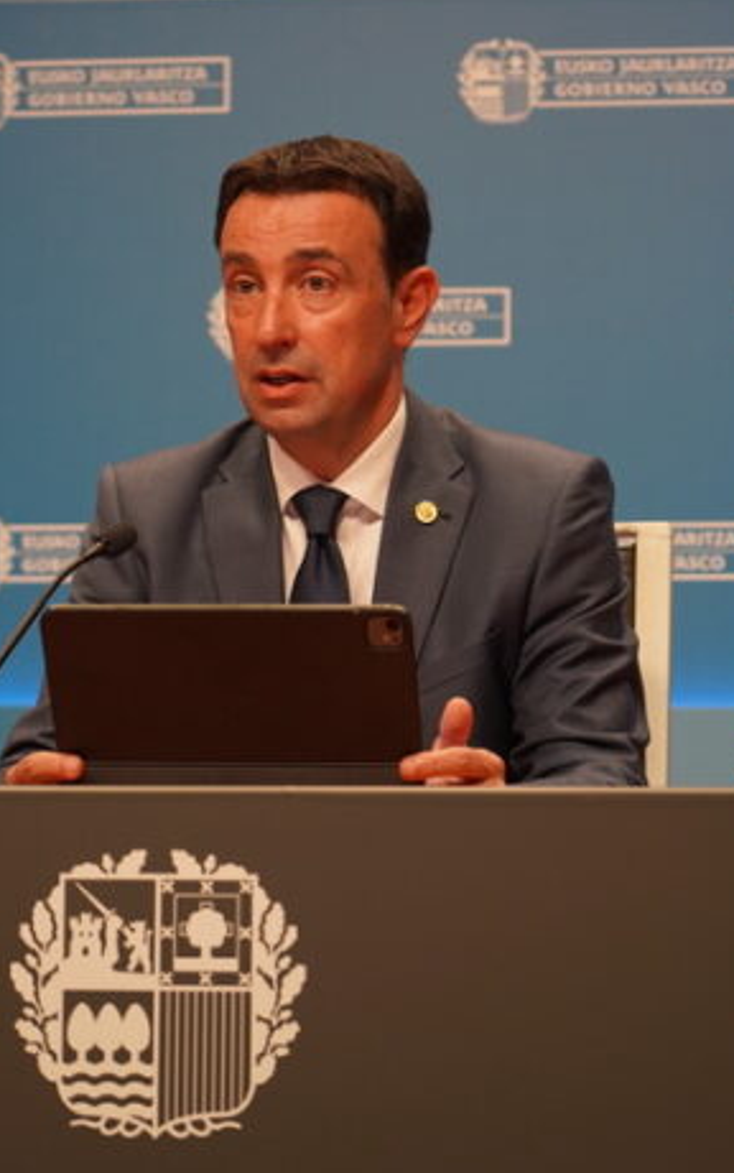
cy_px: 584
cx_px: 392
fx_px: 4188
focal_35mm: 131
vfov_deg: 15.9
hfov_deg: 10.0
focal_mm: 85
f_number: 4
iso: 1600
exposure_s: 1/160
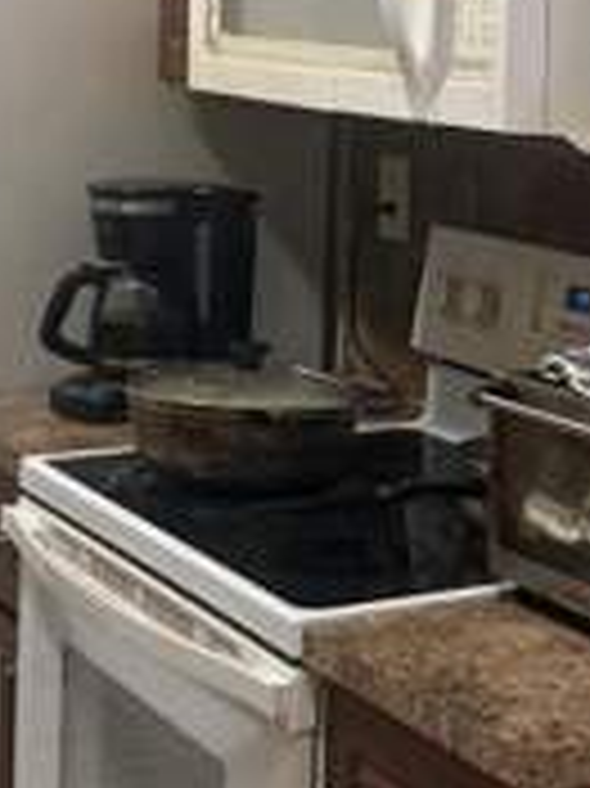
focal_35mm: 88
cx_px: 590
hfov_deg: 16.4
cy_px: 221
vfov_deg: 22.1
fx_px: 2002
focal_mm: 6.76
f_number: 1.78
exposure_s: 1/60
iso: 250
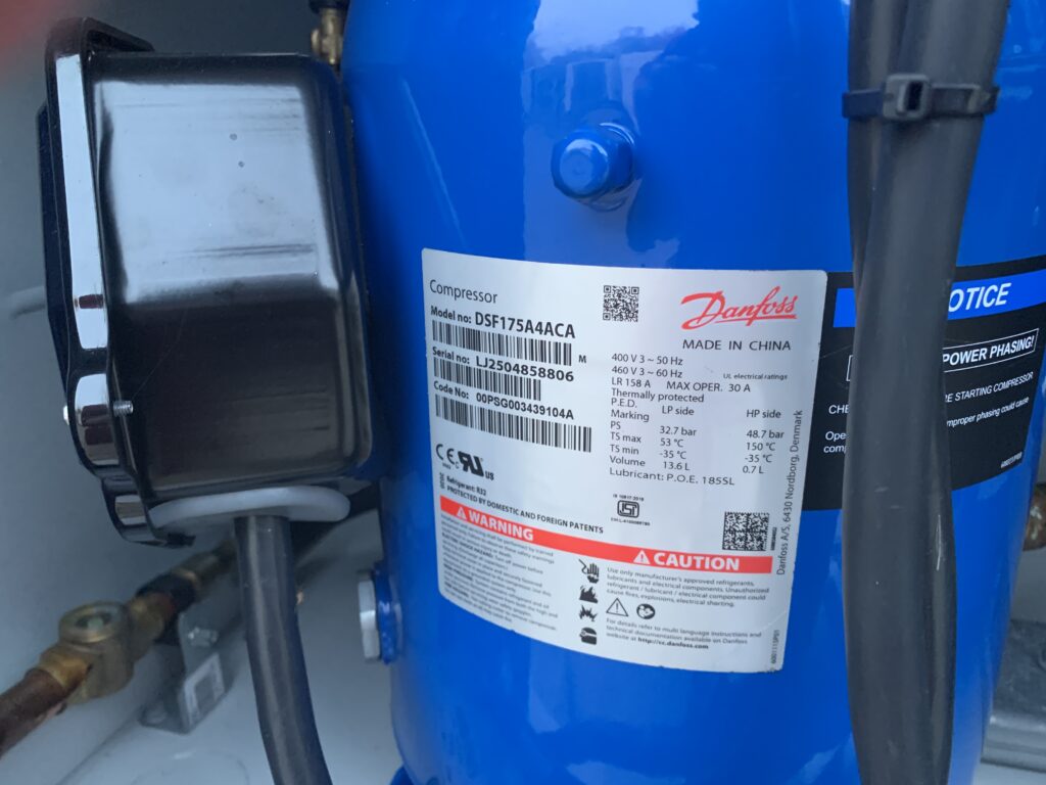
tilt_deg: -19.7
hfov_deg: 67.3
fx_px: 786
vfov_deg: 53.1
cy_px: 392
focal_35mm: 26
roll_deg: +0.9
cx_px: 523
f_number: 1.8
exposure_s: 1/46
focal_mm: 4.25
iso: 400
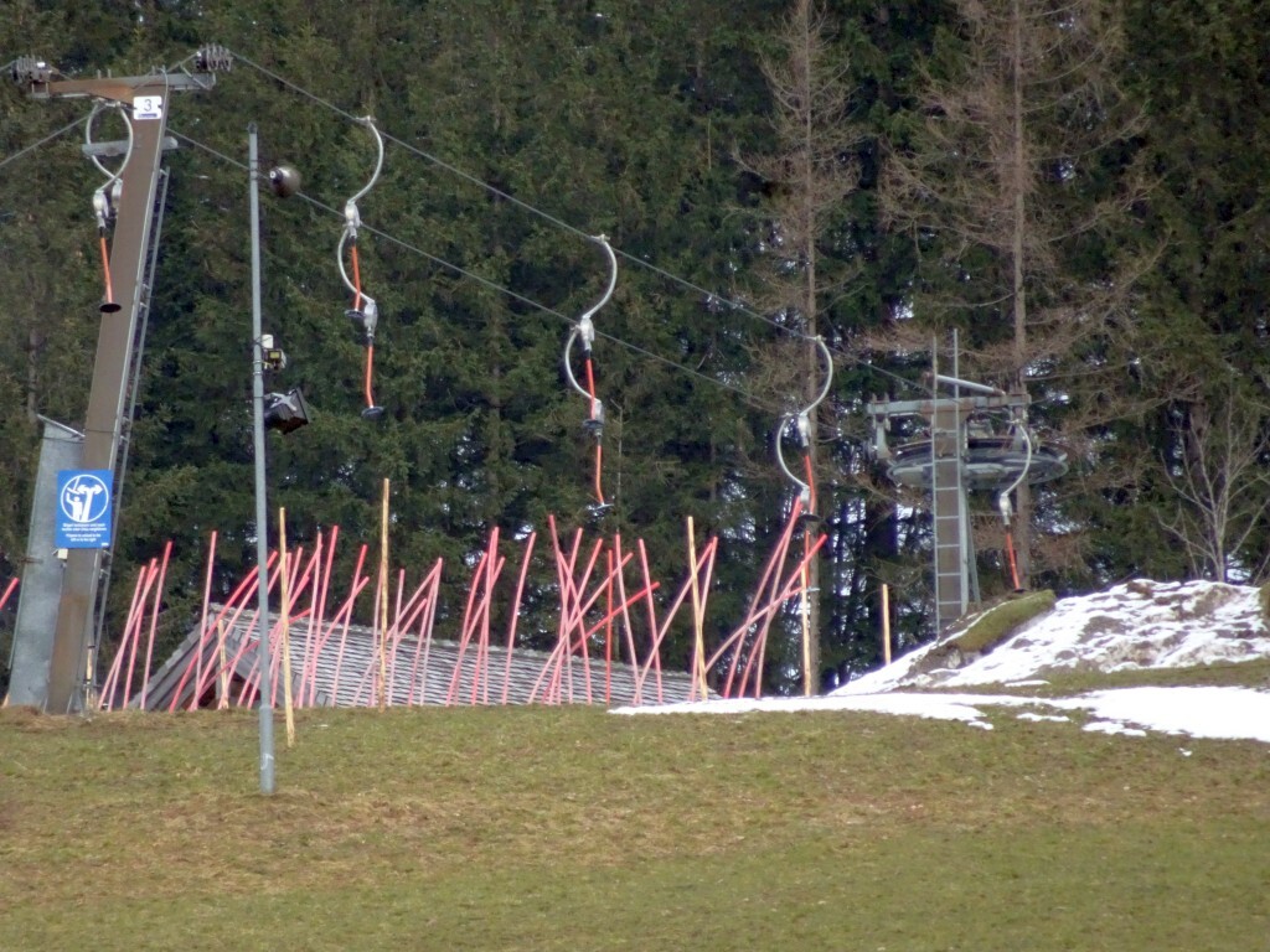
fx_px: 26416
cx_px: 635
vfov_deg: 2.1
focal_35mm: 720
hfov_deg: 2.8
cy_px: 476
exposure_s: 1/250
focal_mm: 123
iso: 800
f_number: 6.4
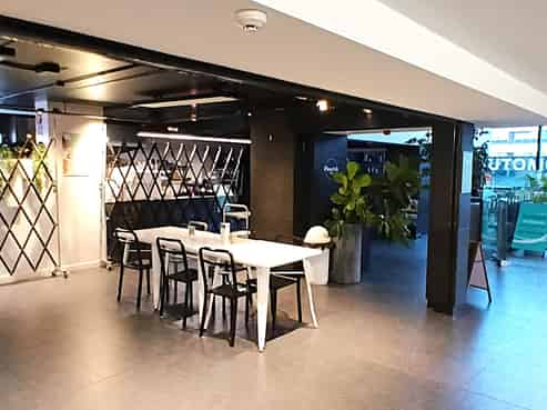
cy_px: 205
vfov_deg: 61.0
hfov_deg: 76.4
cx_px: 274
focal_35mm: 22
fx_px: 347
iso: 640
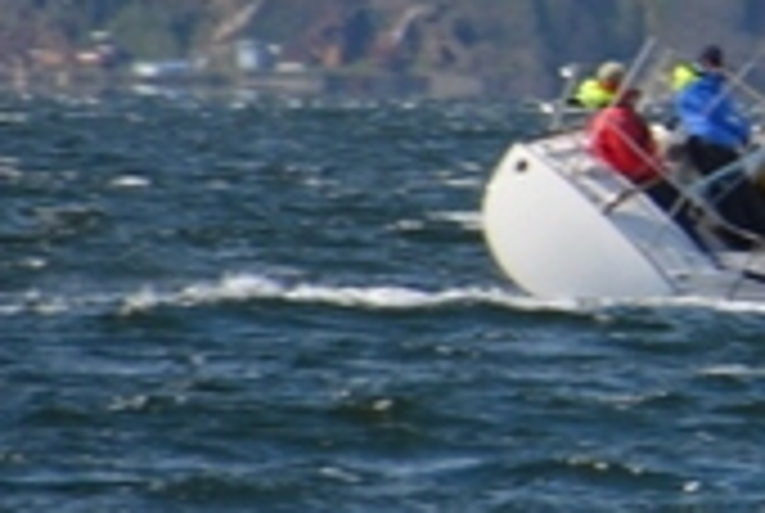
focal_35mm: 1757
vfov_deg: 0.8
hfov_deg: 1.2
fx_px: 37401
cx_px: 1125
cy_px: -266
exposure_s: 1/800
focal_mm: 250
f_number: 7.1
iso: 200
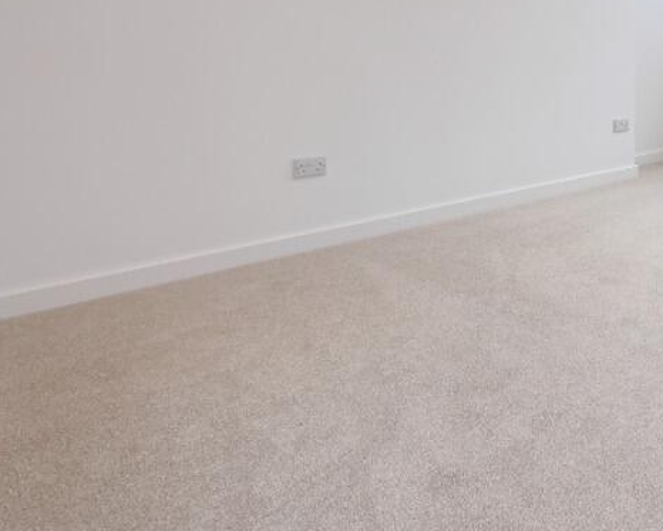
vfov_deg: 44.2
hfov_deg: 53.7
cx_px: 555
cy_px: 53
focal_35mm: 30
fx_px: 589
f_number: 4
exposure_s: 1/60
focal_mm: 7
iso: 200
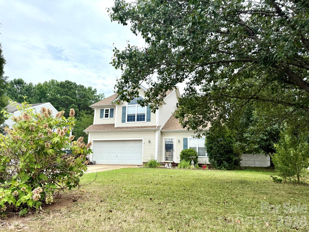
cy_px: 116
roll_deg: -1.9
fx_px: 214
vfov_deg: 56.8
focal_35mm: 24
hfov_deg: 71.6
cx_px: 154
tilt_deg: +13.4
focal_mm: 6.76
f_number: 1.78
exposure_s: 1/3759
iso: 80
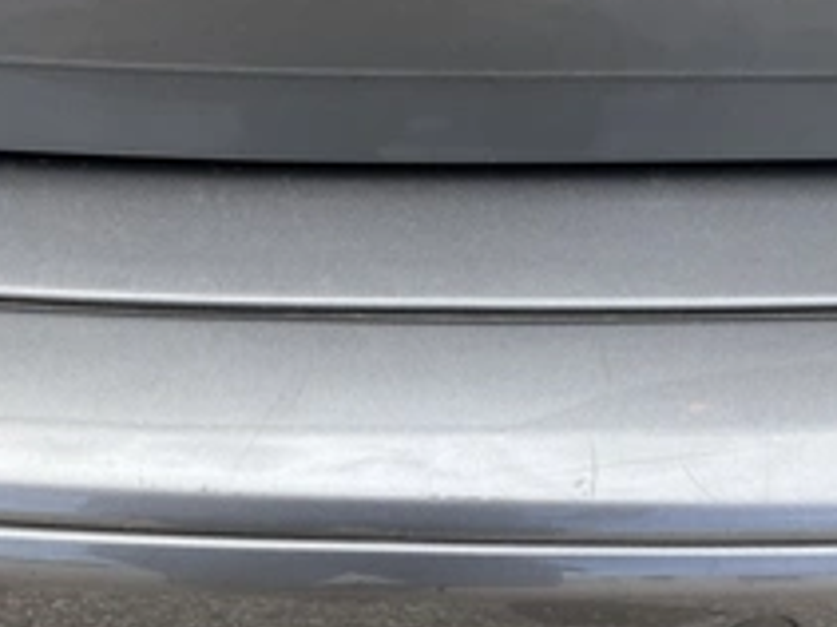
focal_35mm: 55
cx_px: 309
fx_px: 1329
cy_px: 520
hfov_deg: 34.8
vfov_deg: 26.0
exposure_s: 1/568
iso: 25
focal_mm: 3
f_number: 1.8
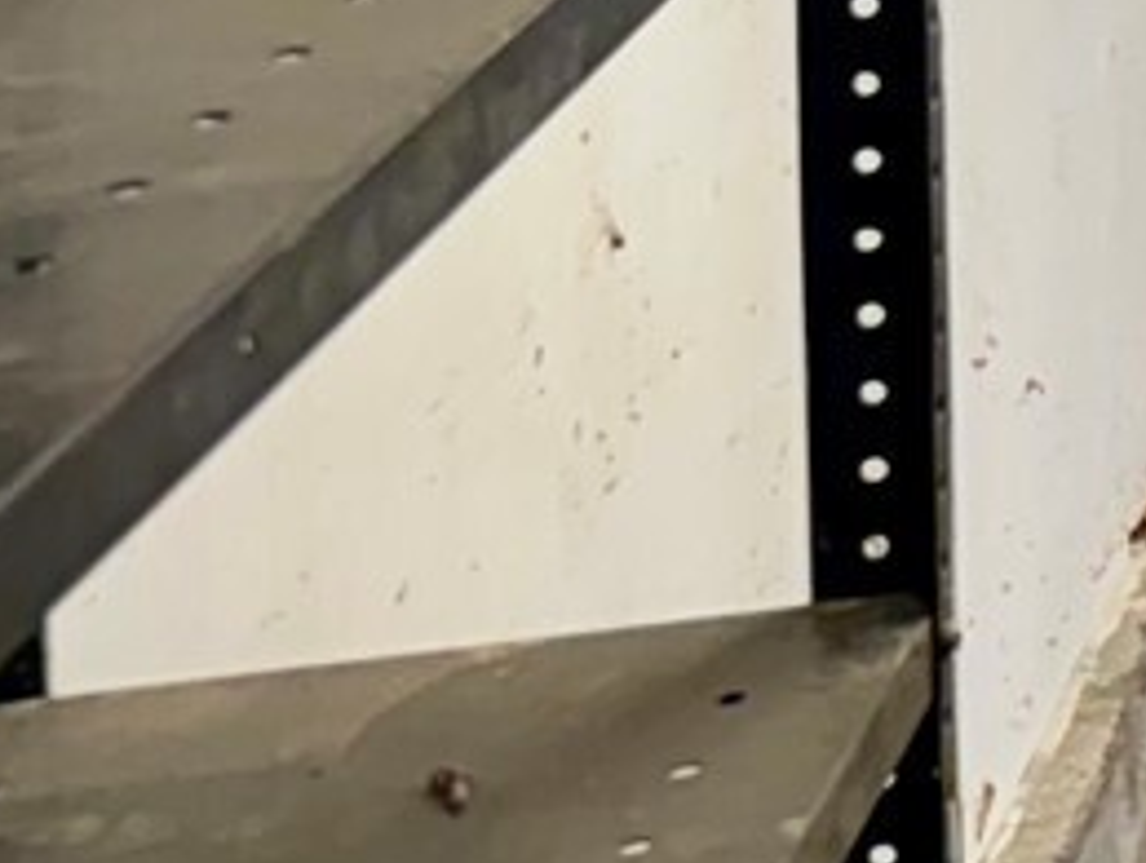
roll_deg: +1.2
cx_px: 3341
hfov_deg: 10.2
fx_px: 4907
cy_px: -1341
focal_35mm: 148
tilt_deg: -1.5
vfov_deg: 8.9
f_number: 1.78
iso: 100
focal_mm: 6.76
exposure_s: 1/136
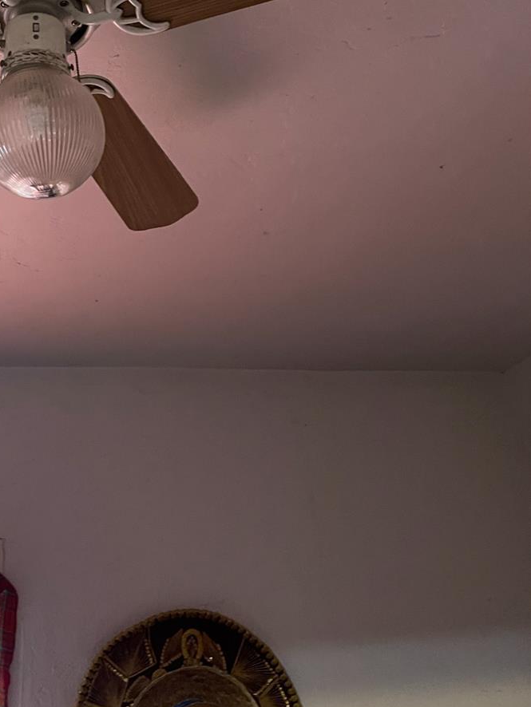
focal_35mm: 44
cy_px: 227
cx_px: 83
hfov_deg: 31.8
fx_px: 899
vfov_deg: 42.3
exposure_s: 1/30
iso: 640
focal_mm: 5.1
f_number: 1.6
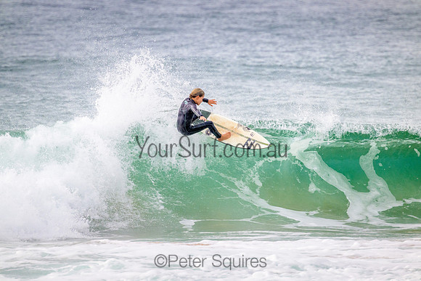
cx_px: 210
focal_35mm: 800
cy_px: 140
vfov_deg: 1.7
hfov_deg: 2.6
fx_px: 9357
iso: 2000
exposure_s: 1/2000
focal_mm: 800
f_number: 11
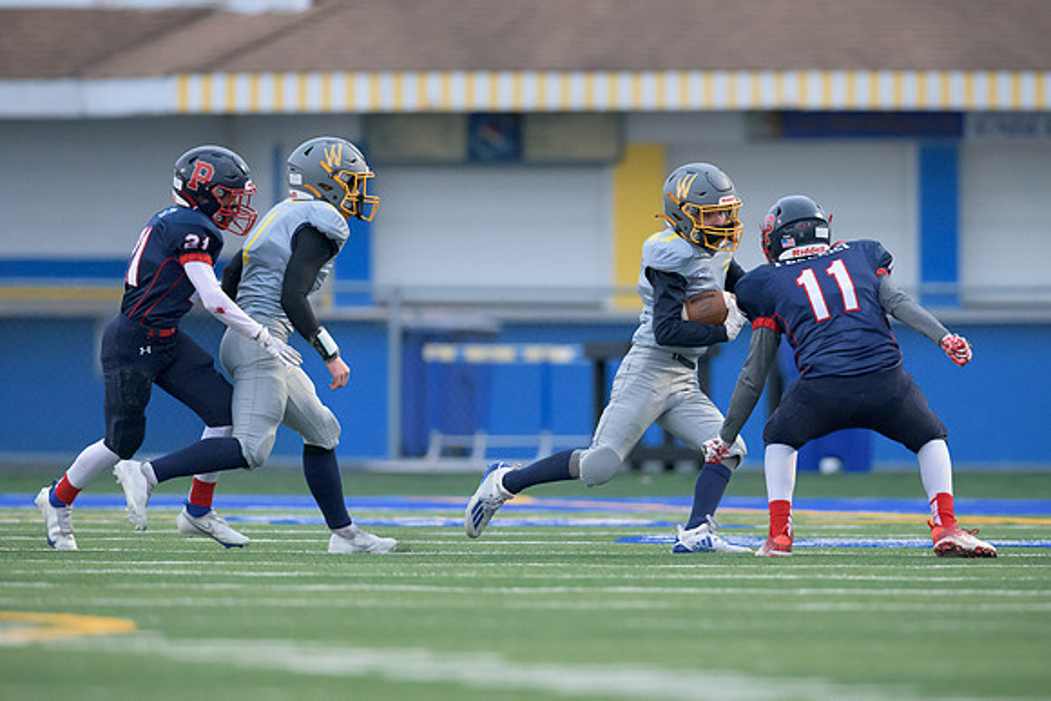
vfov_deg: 1.8
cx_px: 642
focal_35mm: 767
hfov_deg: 2.7
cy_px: 326
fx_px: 22384
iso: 6400
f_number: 4
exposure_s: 1/2000
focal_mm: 500
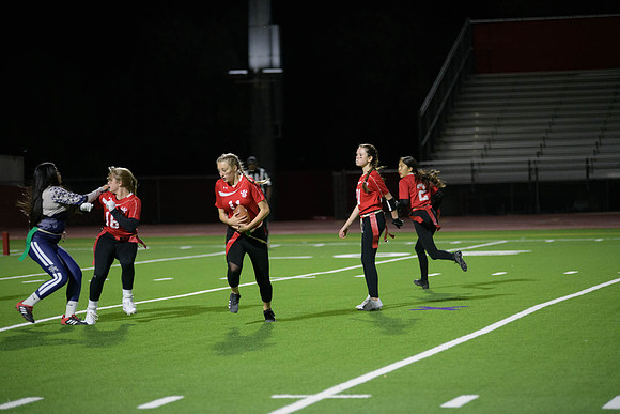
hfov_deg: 14.7
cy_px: 207
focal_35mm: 140
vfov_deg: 9.8
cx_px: 310
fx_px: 2412
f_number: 2.8
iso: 3200
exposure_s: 1/640
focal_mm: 140
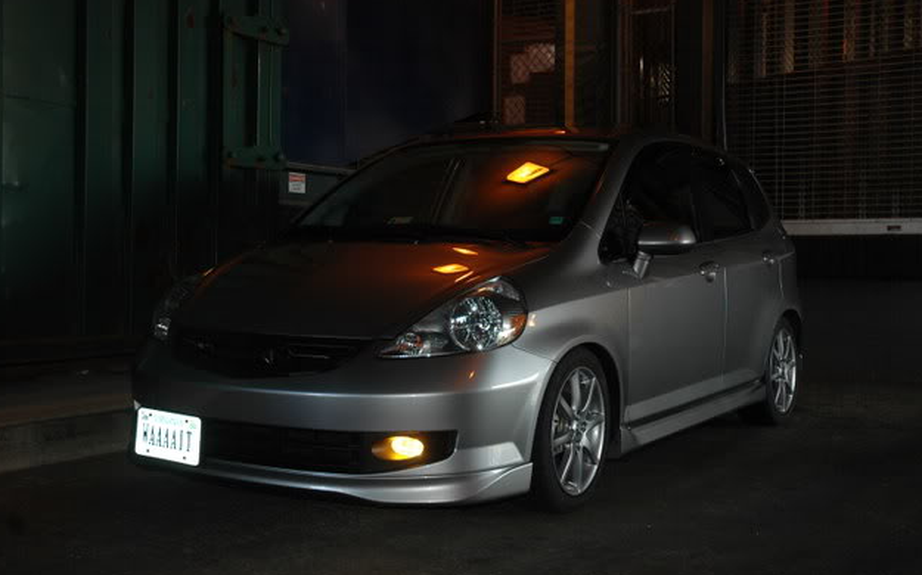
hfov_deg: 41.4
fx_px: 1219
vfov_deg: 26.6
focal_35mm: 49
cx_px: 454
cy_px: 283
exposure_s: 1/60
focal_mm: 31
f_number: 4
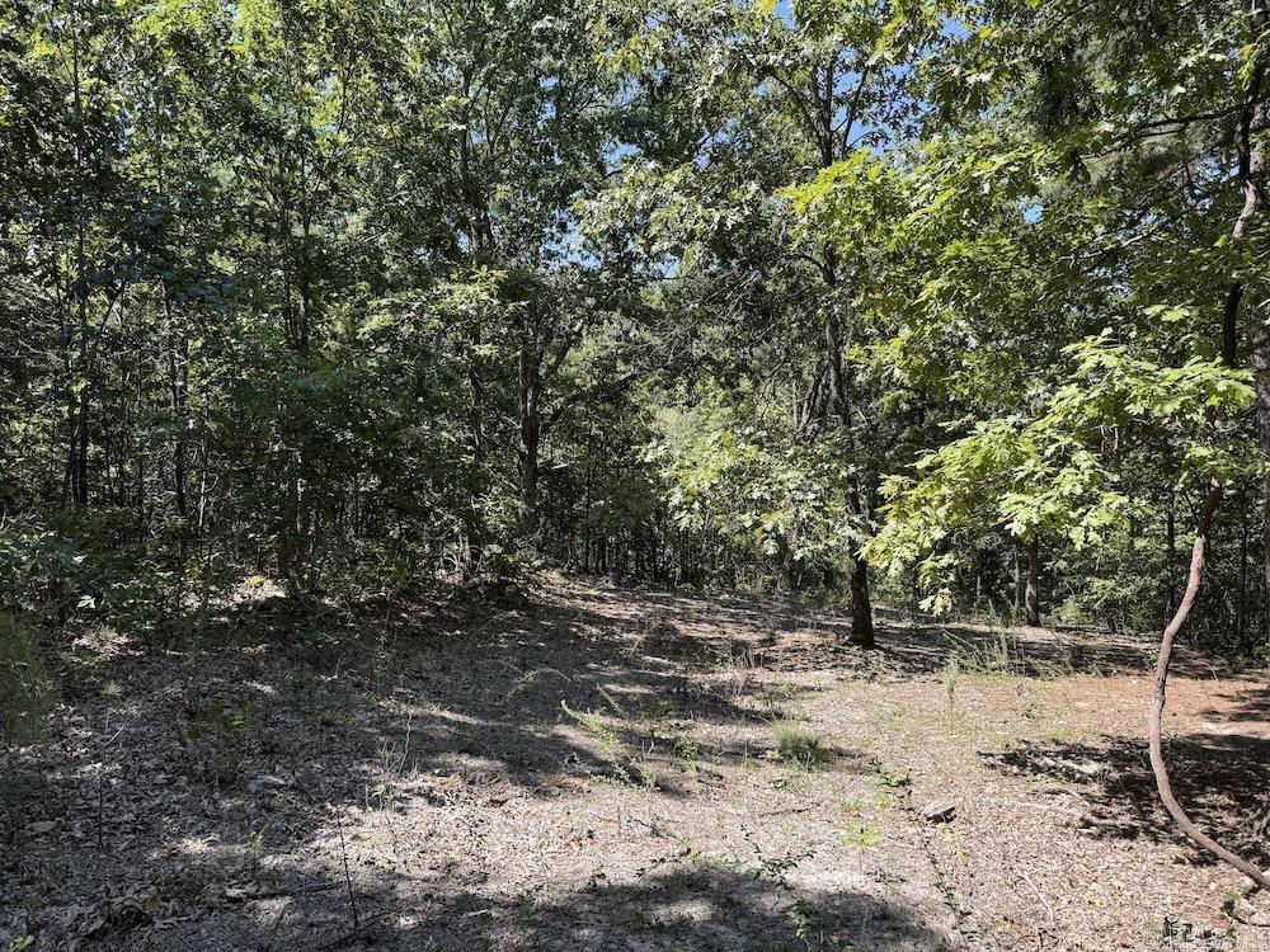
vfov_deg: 56.8
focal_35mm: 24
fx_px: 881
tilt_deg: -0.2
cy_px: 476
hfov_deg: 71.6
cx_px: 635
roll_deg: -0.7
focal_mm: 6.76
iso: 80
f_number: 1.78
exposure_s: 1/898
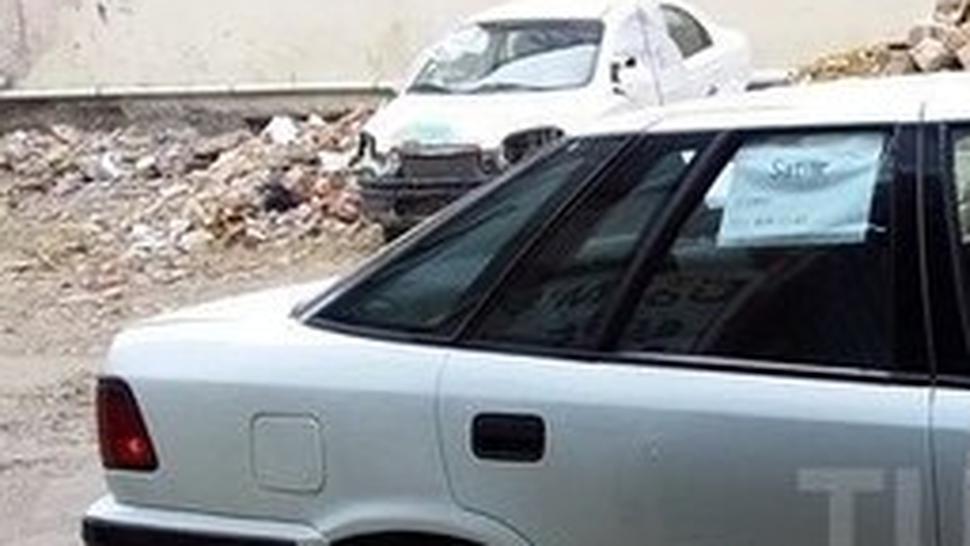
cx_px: 1186
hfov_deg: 22.4
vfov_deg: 13.7
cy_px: 525
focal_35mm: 87
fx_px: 2238
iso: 40
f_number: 2.2
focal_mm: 3.3
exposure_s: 1/128
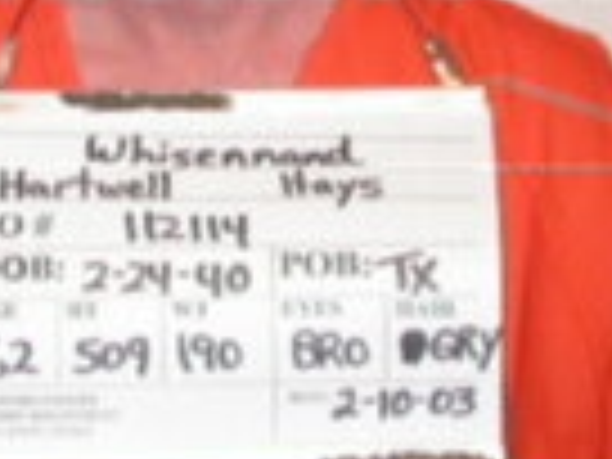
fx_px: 2740
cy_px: -52
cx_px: 97
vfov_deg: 9.5
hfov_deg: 12.7
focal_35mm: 155
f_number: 3.1
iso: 100
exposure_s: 1/60.3
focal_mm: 12.7
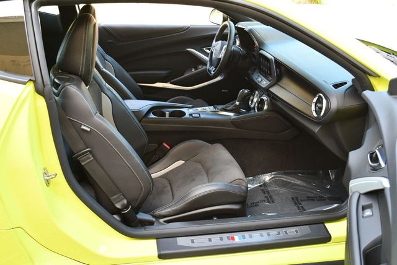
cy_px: 132
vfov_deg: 36.9
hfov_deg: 53.1
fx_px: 397
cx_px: 198
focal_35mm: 36
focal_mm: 18
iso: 800
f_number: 3.5
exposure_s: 1/250
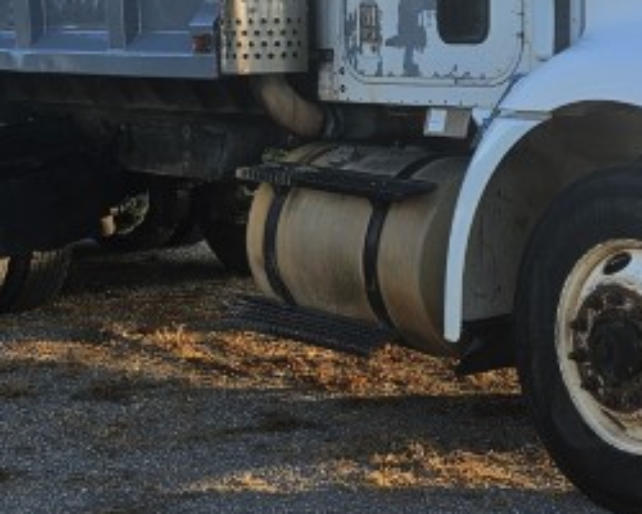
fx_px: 1748
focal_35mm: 92
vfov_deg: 16.7
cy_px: 182
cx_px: 326
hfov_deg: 20.8
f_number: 1.8
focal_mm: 5.4
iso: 25
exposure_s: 1/515
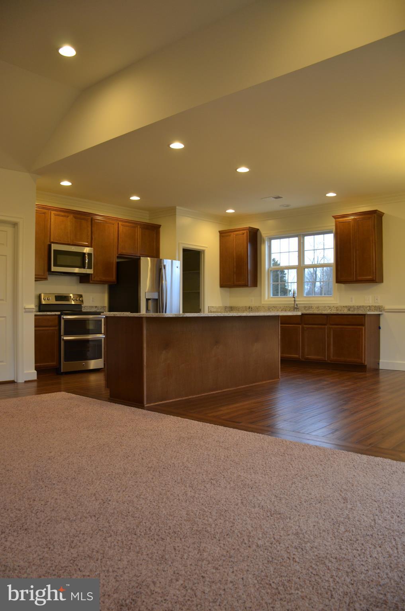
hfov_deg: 47.7
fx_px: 458
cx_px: 202
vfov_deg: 67.5
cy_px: 306
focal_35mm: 27
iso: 560
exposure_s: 1/60
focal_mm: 18
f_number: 4
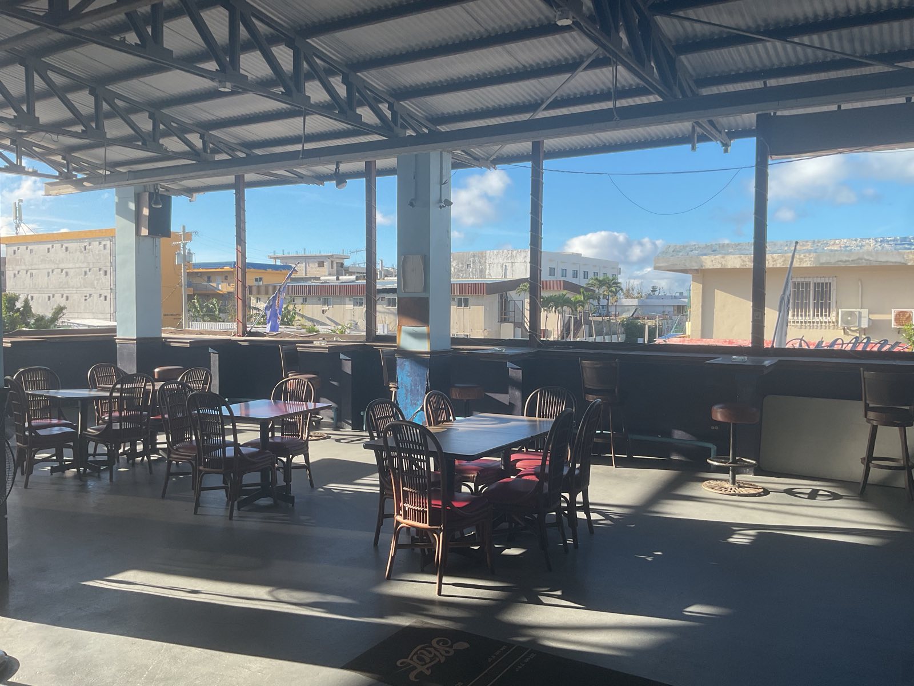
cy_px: 343
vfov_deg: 48.2
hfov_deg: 61.7
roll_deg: +1.6
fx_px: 766
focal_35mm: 29
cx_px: 457
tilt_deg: -6.3
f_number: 1.8
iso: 16
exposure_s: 1/700
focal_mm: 3
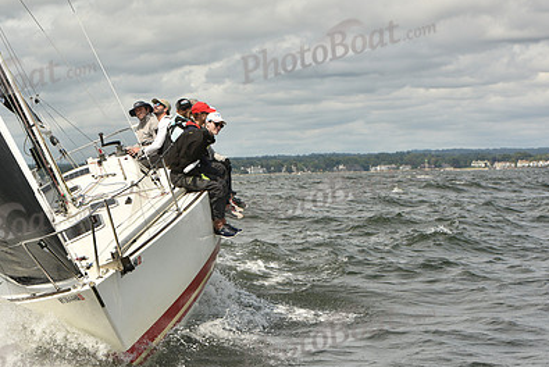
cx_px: 170
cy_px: 140
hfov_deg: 15.5
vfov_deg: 10.4
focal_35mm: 132
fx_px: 2014
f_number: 10
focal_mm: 90
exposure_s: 1/800
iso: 250
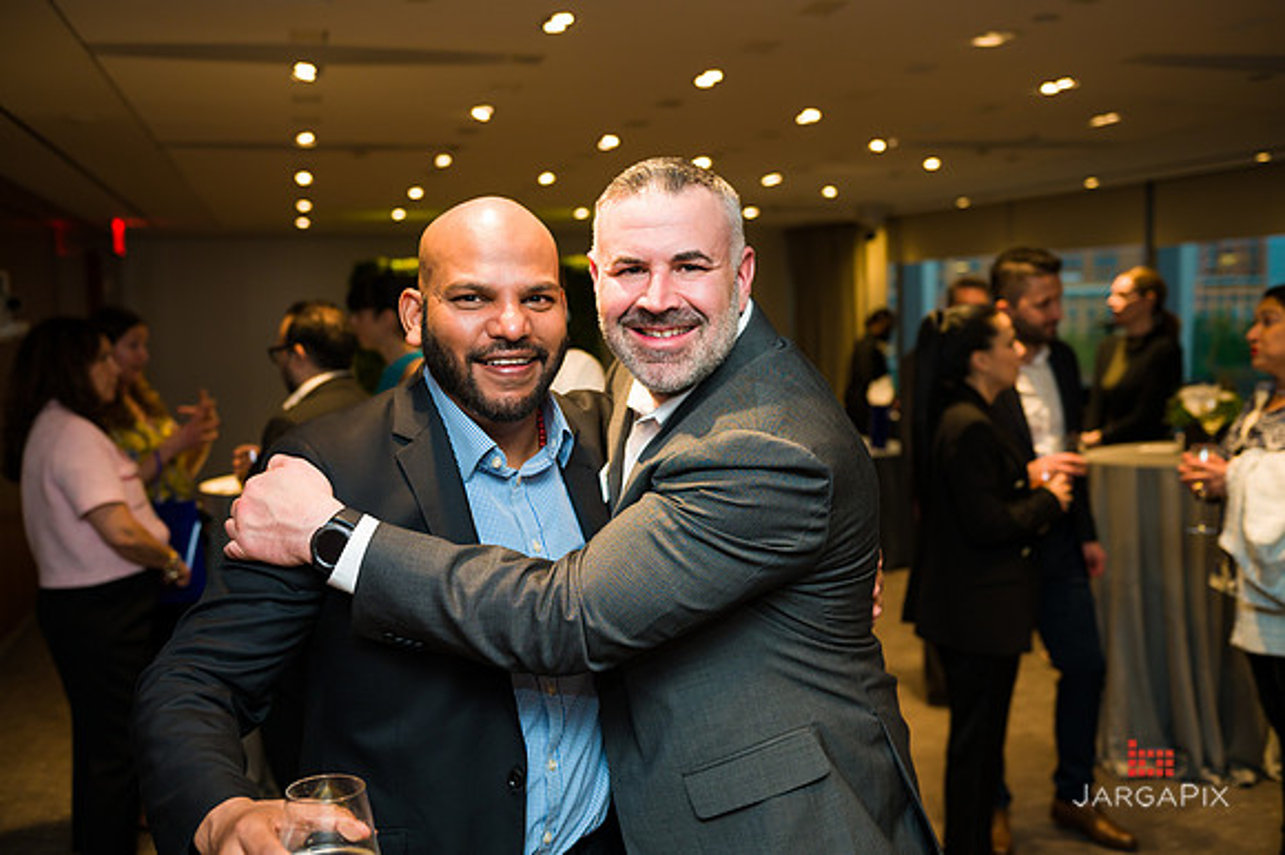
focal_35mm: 38
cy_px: 428
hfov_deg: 50.7
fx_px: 1356
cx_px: 642
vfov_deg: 35.0
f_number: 4
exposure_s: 1/160
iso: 640
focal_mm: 38
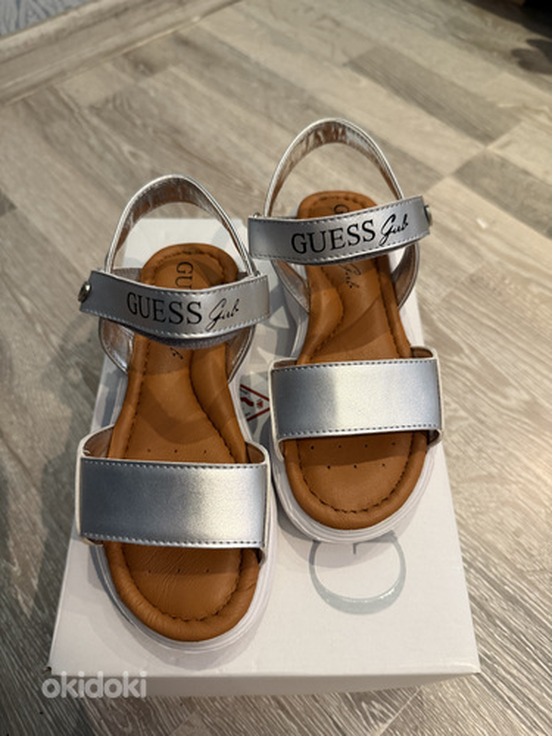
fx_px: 510
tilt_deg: -58.3
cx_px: 276
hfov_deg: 56.8
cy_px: 368
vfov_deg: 71.6
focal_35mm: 24
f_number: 1.78
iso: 320
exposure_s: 1/50
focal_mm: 6.76
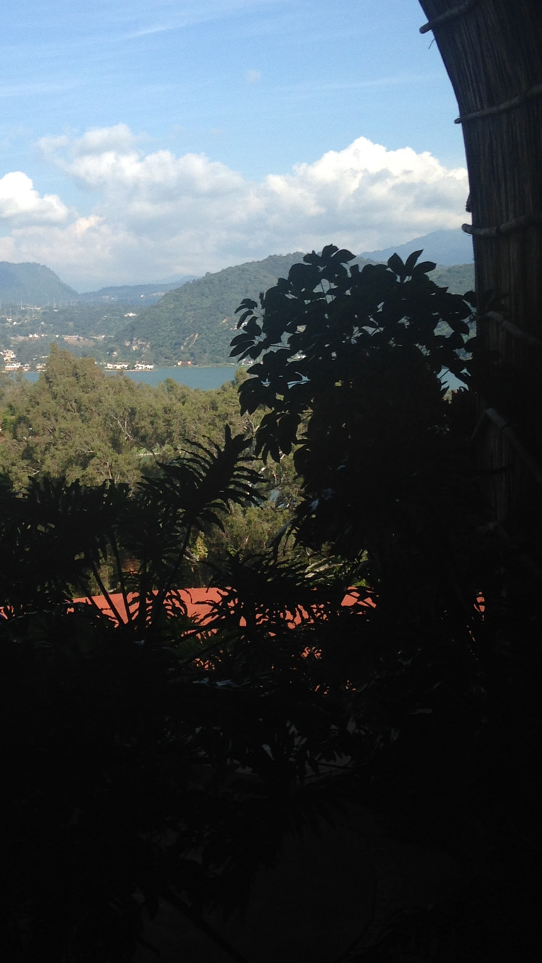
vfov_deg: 38.1
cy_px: 333
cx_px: 76
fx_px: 1380
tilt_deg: +0.9
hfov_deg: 21.8
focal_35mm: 54
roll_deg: +1.0
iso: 50
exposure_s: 1/1261
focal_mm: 4.12
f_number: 2.4
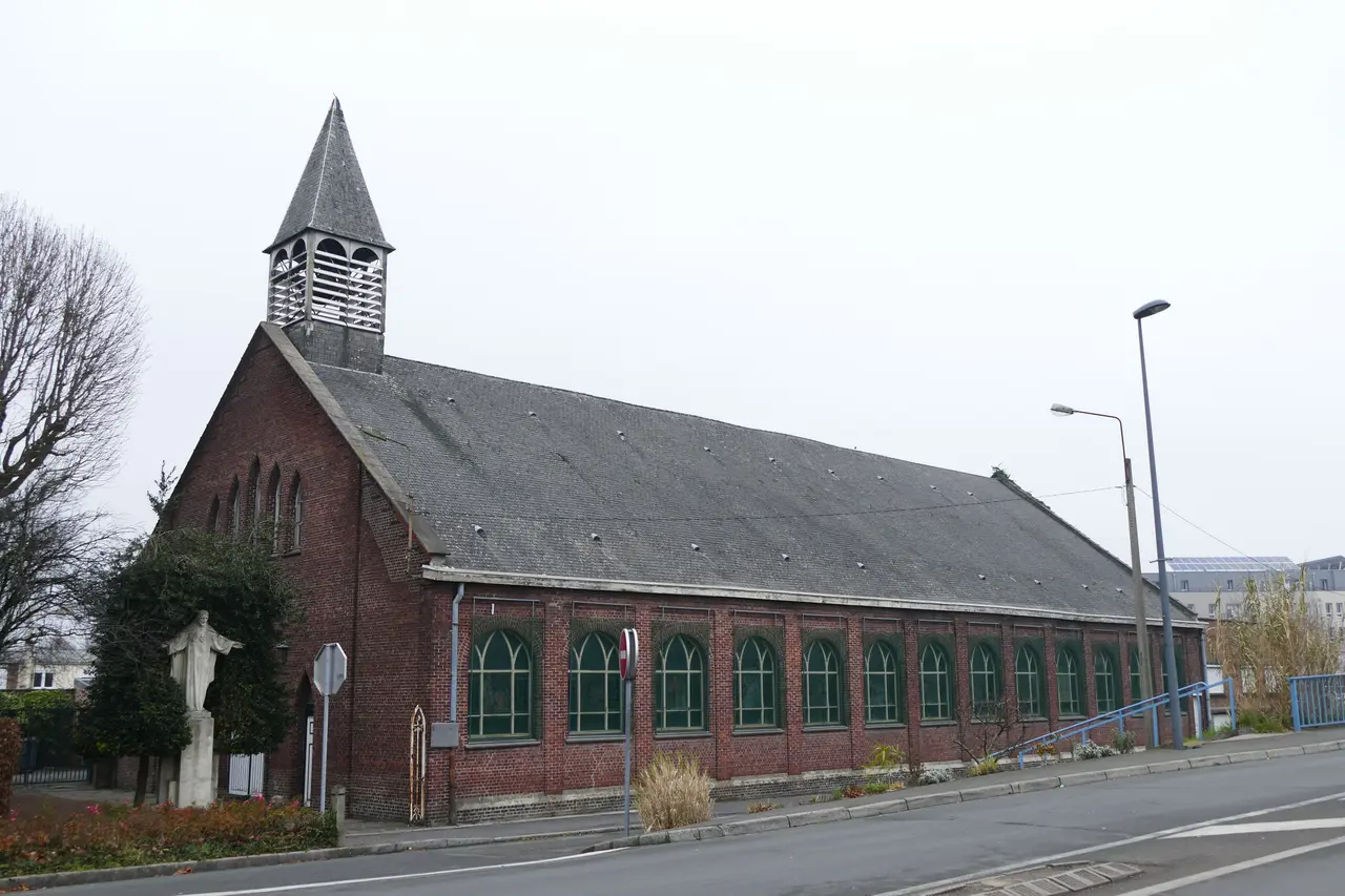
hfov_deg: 57.2
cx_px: 672
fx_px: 1233
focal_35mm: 33
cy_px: 448
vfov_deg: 40.0
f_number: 3
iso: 125
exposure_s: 1/160
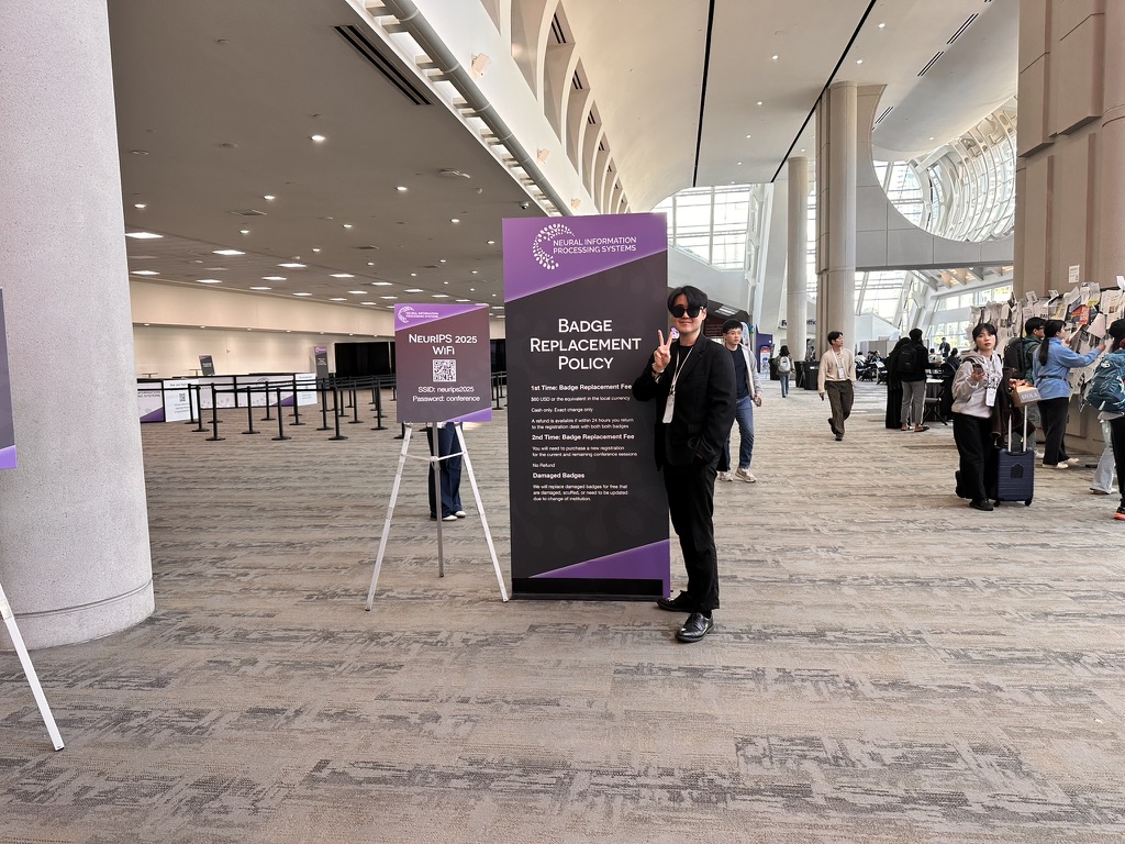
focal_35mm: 24
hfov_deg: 71.6
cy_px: 422
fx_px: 780
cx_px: 562
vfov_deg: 56.8
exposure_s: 1/120
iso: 80
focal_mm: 6.86
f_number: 1.78
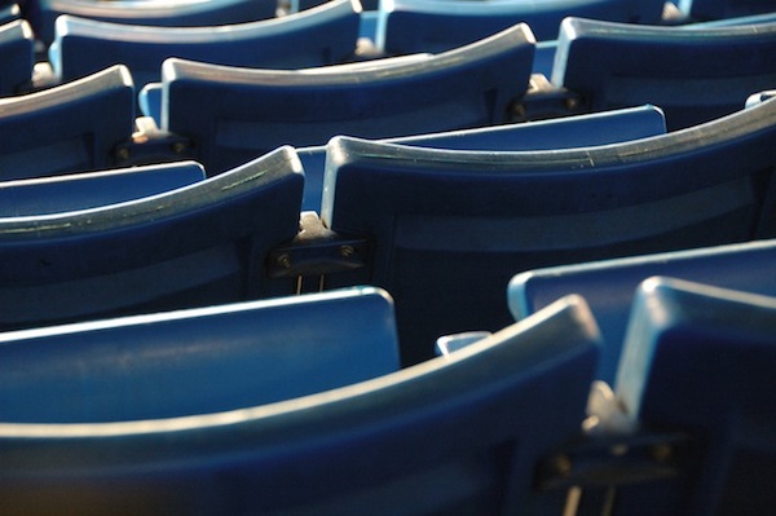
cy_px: 258
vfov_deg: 11.1
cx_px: 388
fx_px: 2649
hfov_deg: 16.7
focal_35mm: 123
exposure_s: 1/4
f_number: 5.3
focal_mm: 82
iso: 800
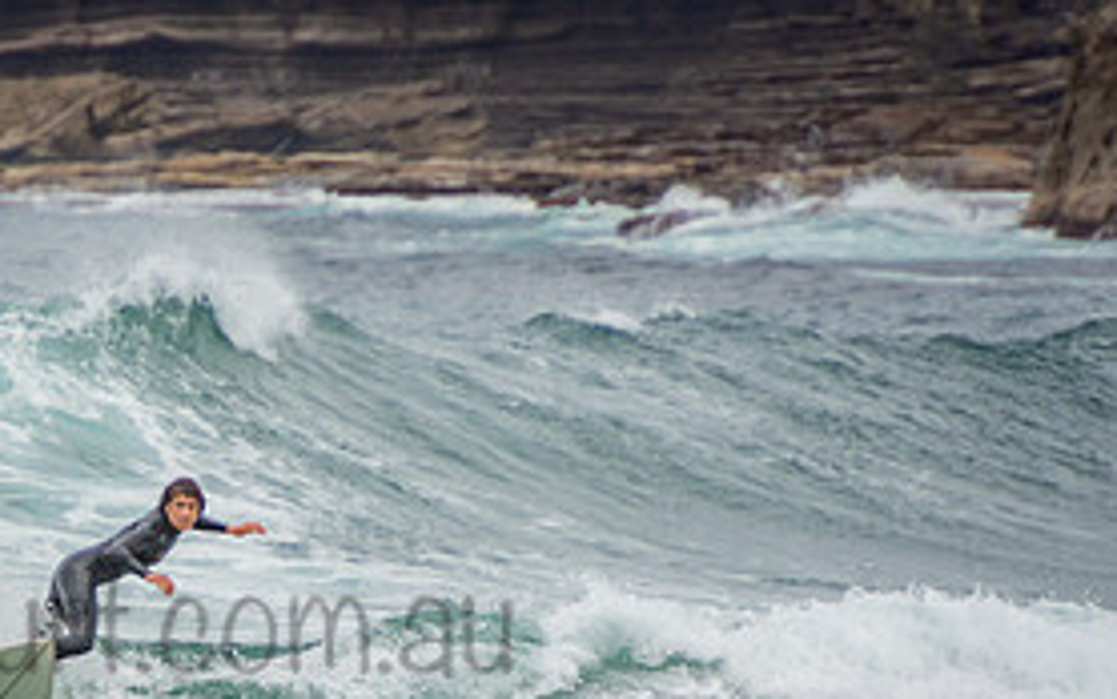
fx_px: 37855
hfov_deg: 1.7
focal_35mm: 1243
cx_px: 88
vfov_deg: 1.1
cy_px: 580
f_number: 5.6
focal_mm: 390
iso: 220
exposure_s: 1/1600
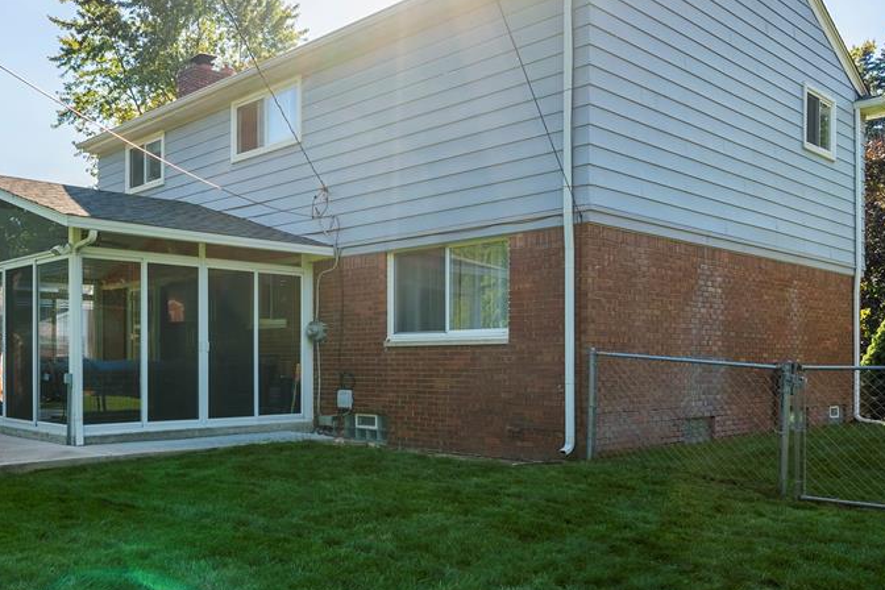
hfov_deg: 57.0
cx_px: 270
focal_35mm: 32
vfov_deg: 40.9
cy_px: 234
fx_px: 787
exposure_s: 1/400
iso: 100
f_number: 4
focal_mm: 21
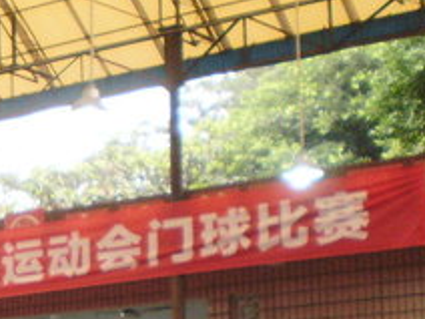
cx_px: -146
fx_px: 1461
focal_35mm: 119
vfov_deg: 11.9
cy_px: 464
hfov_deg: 15.6
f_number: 3.1
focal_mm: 6.3
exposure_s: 1/30
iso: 250
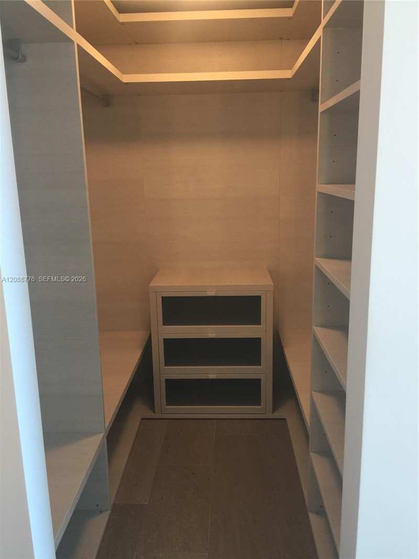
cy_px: 280
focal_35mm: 29
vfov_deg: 61.6
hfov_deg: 48.2
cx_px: 210
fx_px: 468
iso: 40
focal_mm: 4.15
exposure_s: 1/15
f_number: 2.2
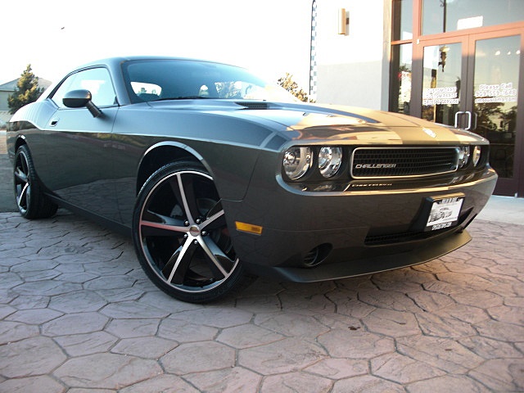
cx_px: 262
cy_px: 196
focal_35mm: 36
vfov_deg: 39.7
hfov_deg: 51.4
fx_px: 545
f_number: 2.8
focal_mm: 6.3
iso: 100
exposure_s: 1/80
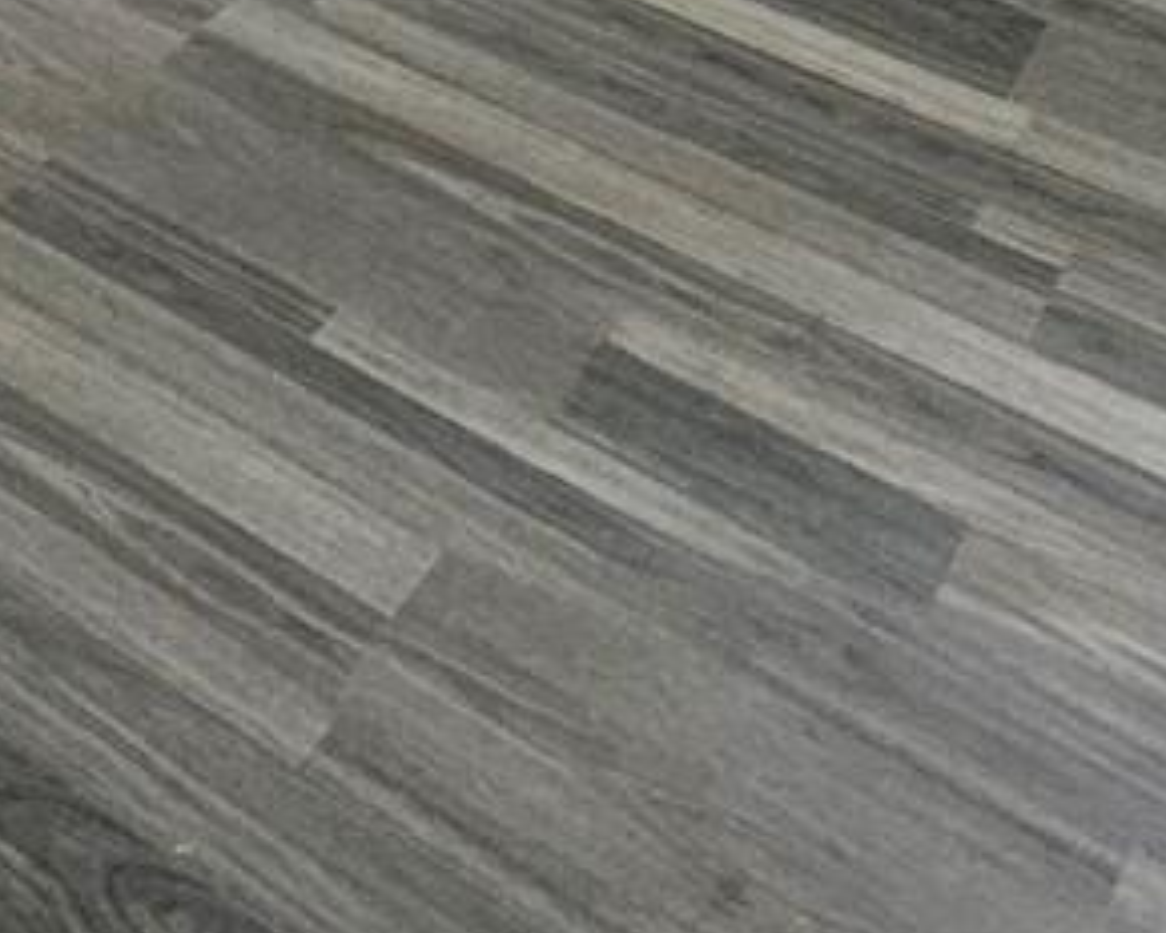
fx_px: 2416
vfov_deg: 15.4
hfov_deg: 22.9
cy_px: -1126
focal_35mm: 70
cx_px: -499
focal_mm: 1.74
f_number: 2.2
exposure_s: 1/60
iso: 250
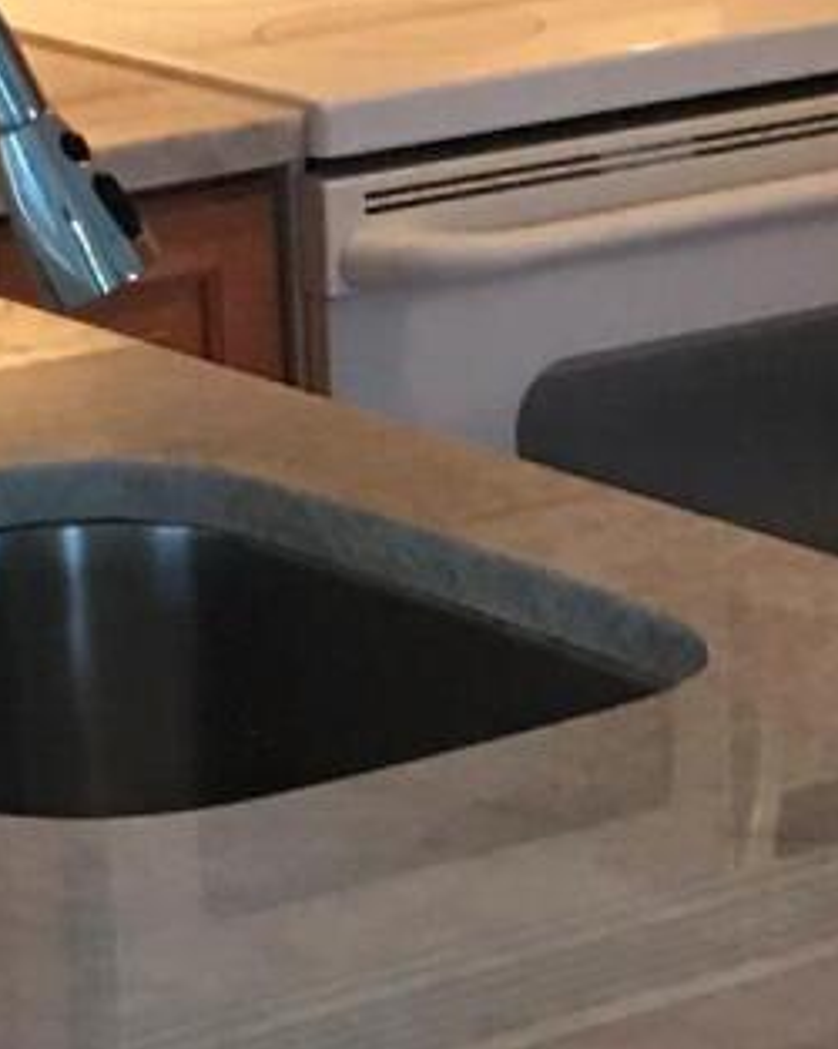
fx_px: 5617
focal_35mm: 181
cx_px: 1156
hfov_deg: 8.4
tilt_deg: -11.7
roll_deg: -0.7
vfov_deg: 10.7
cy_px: 436
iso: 80
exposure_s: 1/15
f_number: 2.2
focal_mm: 4.15
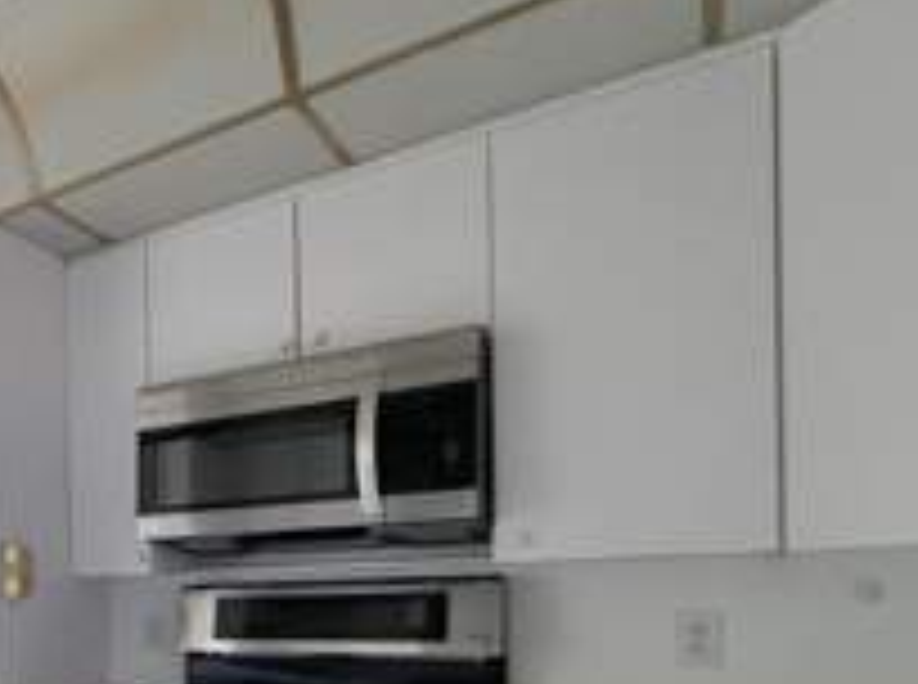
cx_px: -81
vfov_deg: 39.7
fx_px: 873
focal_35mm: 33
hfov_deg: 43.5
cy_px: 614
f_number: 2.2
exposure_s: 1/99
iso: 250
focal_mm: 2.22
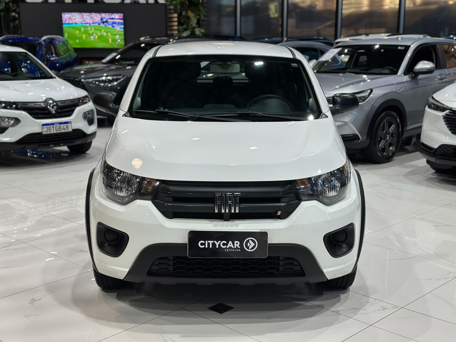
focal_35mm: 48
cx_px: 228
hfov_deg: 39.7
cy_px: 171
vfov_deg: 30.3
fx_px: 632
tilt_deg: -11.7
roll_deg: +0.0
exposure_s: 1/120
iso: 100
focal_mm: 6.86
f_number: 1.78
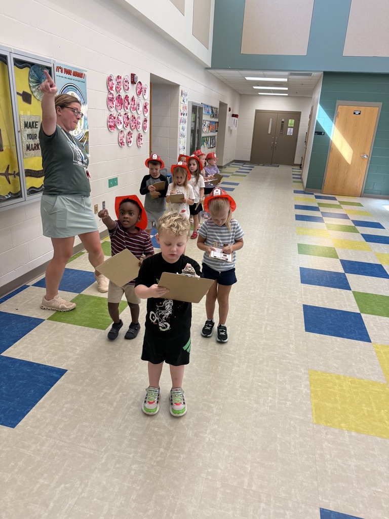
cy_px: 260
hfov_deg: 56.8
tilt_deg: -17.7
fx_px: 360
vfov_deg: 71.6
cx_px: 194
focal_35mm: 24
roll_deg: -1.4
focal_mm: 6.76
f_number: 1.78
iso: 100
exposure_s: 1/100
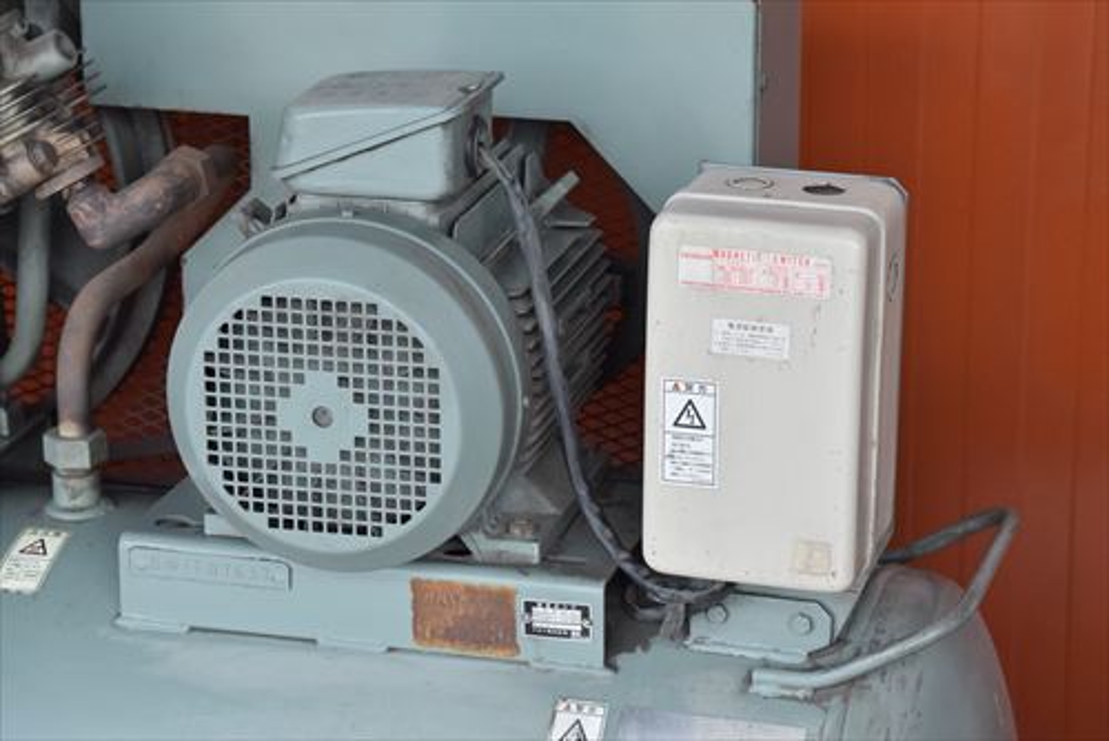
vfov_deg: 13.1
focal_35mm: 105
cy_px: 370
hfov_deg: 19.4
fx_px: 3236
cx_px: 554
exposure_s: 1/1000
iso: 1250
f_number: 6.3
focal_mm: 70
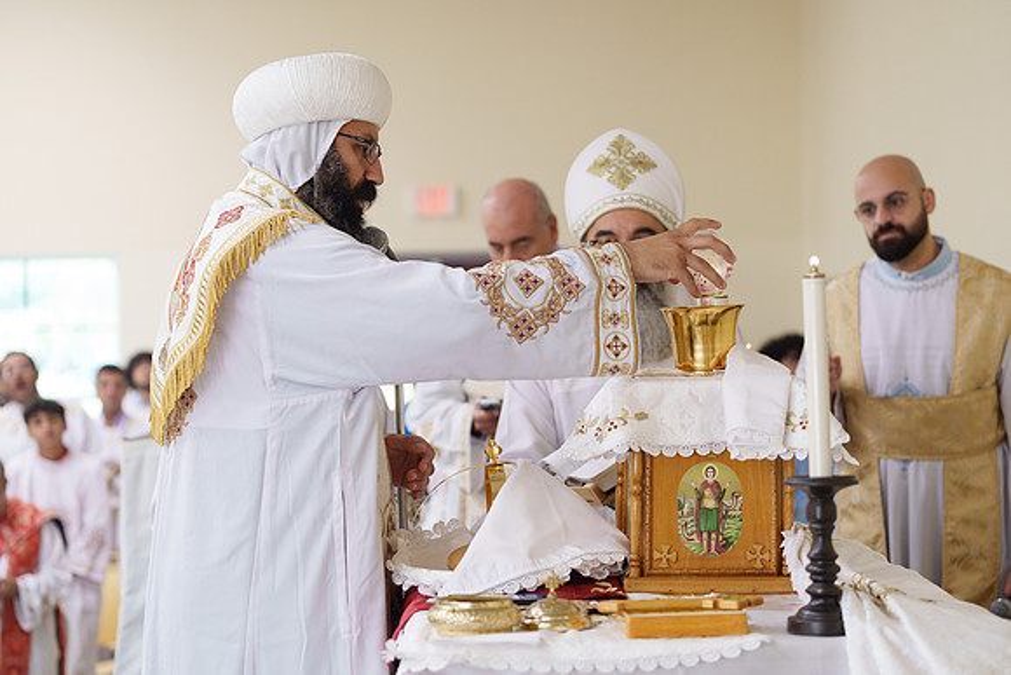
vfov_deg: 18.5
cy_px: 337
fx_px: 2069
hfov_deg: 27.5
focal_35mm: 74
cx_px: 492
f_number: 2.8
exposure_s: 1/160
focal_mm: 70
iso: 1600
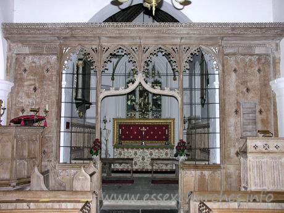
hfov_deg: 52.6
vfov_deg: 40.7
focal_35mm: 35
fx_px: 287
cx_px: 142
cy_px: 106
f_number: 2.8
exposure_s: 1/60.1
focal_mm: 8.9
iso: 200
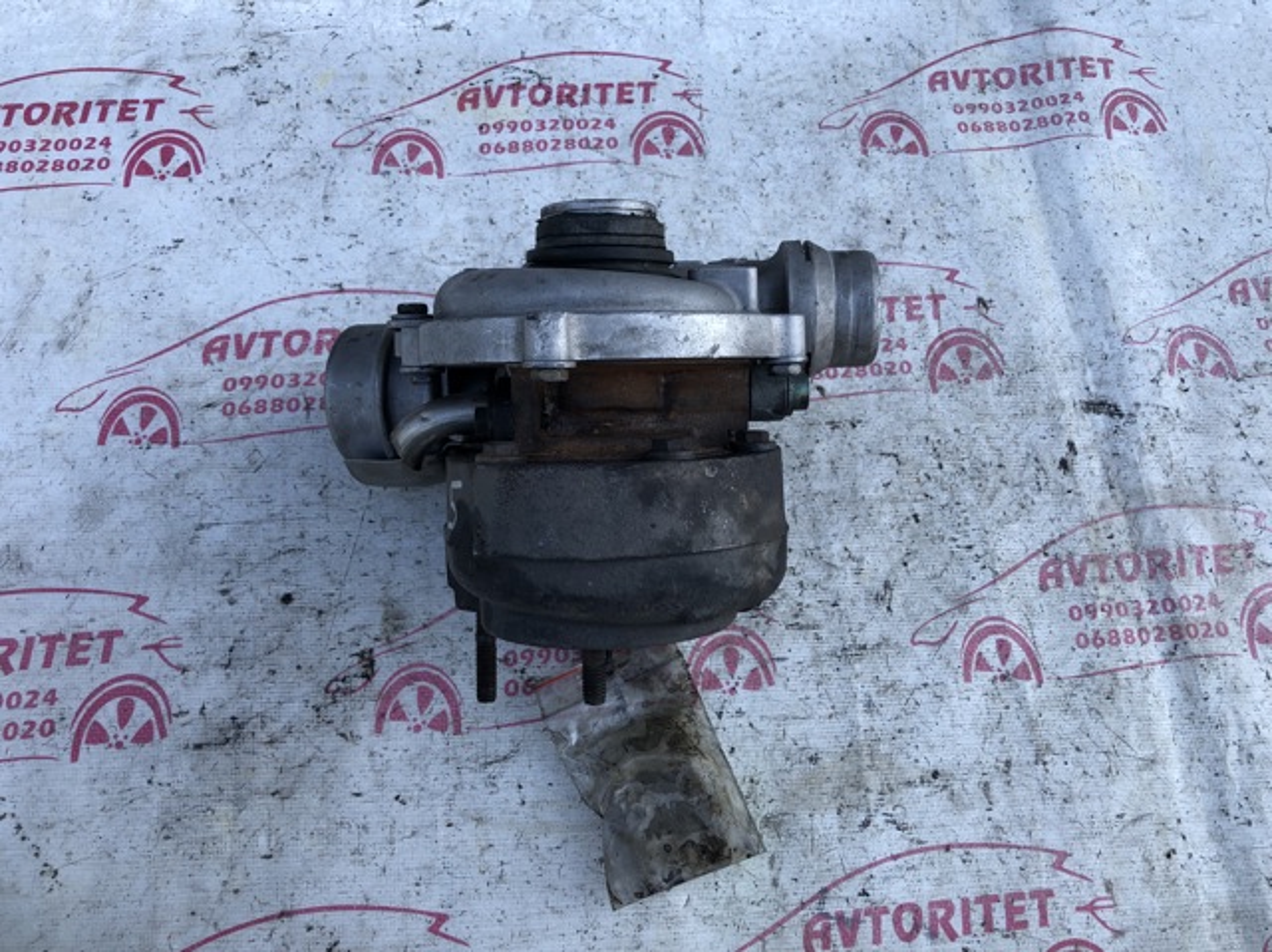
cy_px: 476
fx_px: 1028
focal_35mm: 28
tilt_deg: -63.1
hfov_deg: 63.5
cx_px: 636
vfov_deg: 49.7
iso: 20
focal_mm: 4
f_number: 1.8
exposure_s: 1/208
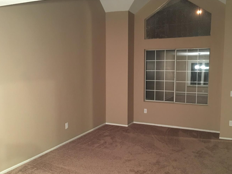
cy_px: 92
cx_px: 128
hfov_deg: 55.3
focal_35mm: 33
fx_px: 221
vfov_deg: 42.9
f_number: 2.2
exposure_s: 1/4
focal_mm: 4.15
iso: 100
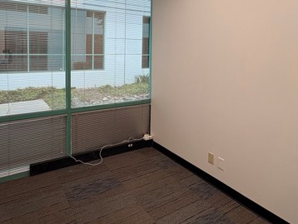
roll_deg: +0.0
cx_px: 122
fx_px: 215
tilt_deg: -2.8
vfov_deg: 53.2
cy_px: 64
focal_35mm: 25
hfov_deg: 68.8
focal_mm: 2.22
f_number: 2.2
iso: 50
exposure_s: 1/120
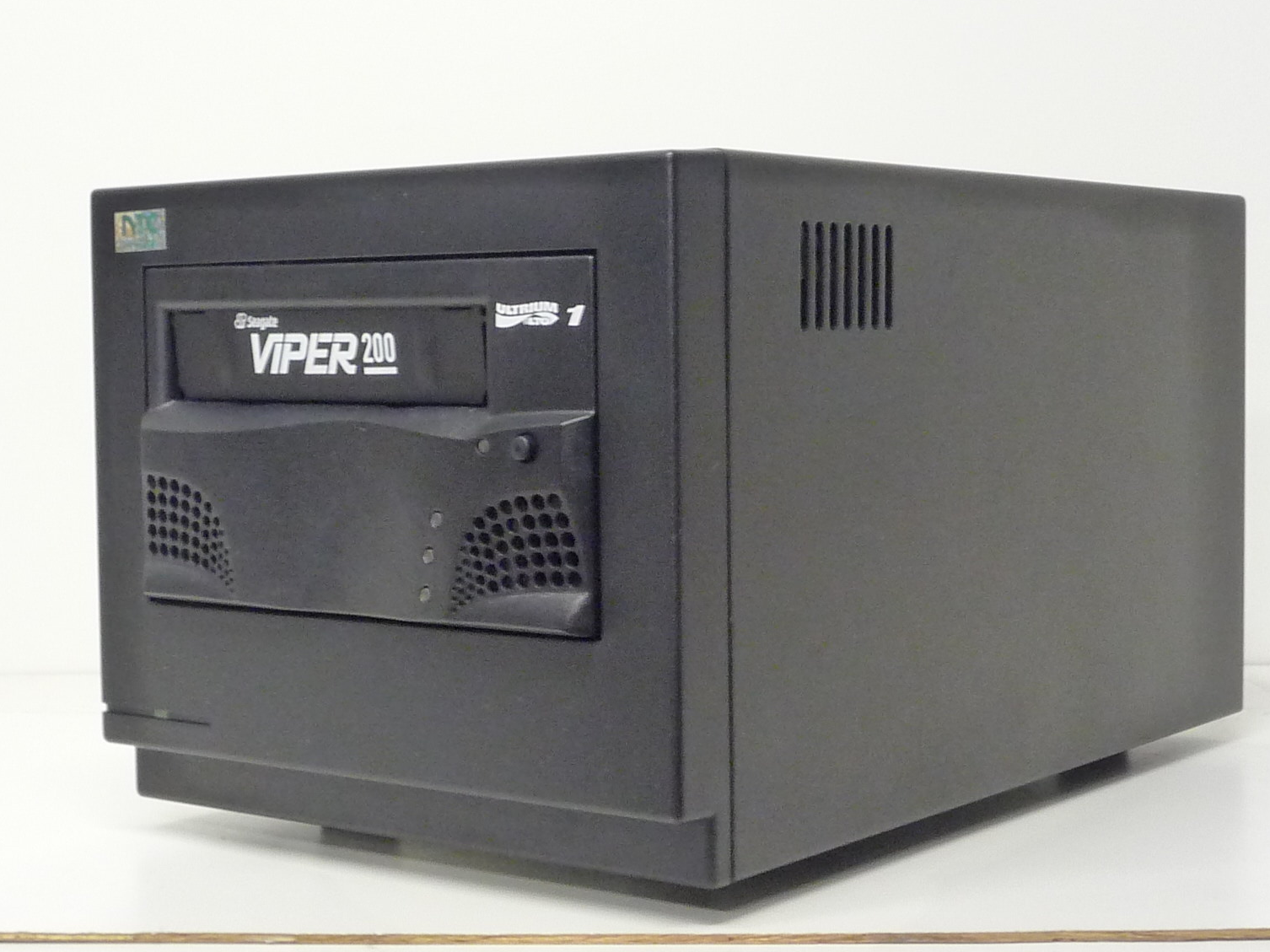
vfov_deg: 21.6
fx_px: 2494
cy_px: 473
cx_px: 646
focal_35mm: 68
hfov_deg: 28.6
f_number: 3.8
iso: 400
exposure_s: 1/8
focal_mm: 6.3
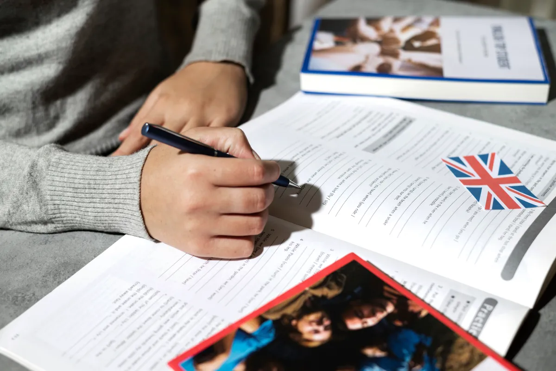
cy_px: 186
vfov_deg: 27.0
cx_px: 278
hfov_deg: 39.6
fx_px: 772
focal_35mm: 50
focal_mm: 50
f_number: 3.5
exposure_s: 1/125
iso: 100
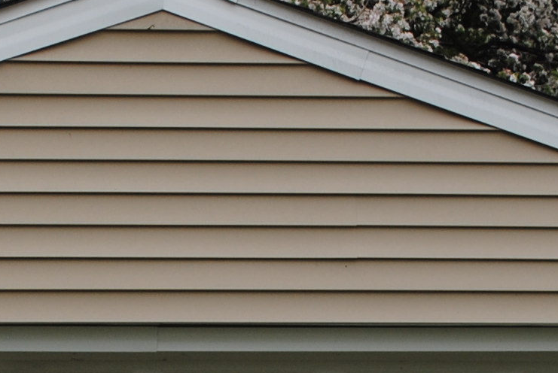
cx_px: -11
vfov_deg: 7.2
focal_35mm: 188
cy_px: 503
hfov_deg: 10.8
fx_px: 2917
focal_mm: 24
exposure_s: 1/160
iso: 100
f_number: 6.3
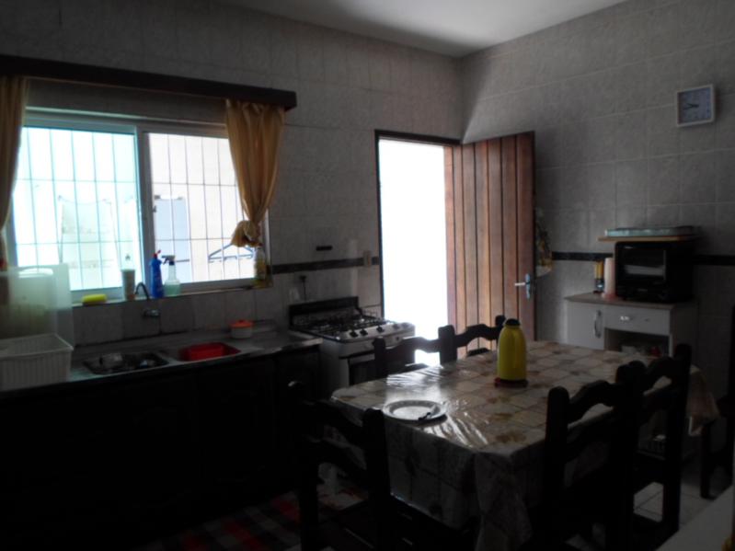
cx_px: 368
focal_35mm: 25
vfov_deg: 54.9
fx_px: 531
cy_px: 276
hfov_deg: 69.4
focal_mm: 4.5
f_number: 2.5
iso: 80
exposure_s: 1/60
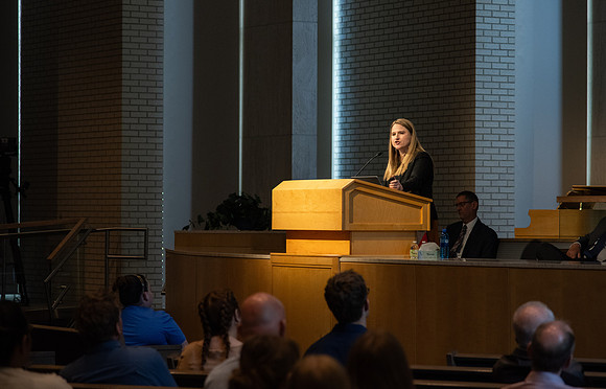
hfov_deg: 15.0
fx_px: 2294
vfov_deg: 9.7
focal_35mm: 138
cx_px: 331
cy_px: 168
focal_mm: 120
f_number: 4
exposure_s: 1/250
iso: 2000
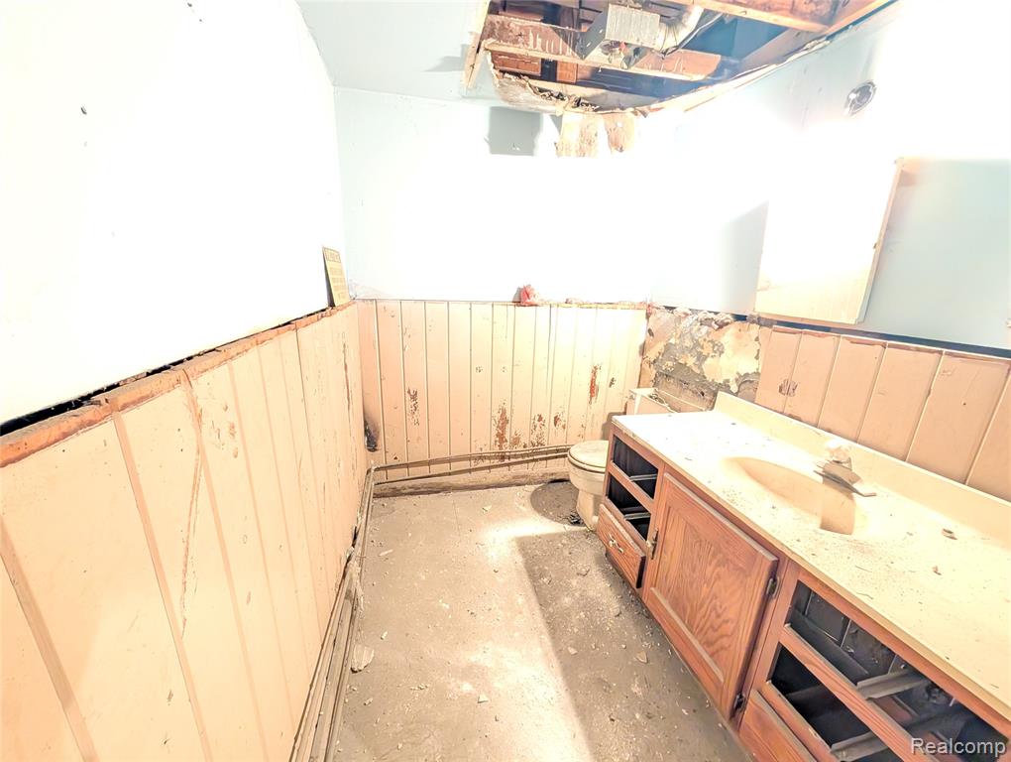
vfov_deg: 94.6
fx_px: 351
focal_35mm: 12
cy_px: 381
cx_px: 506
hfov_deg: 110.5
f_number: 1.7
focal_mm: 2.02
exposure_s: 1/15
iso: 794
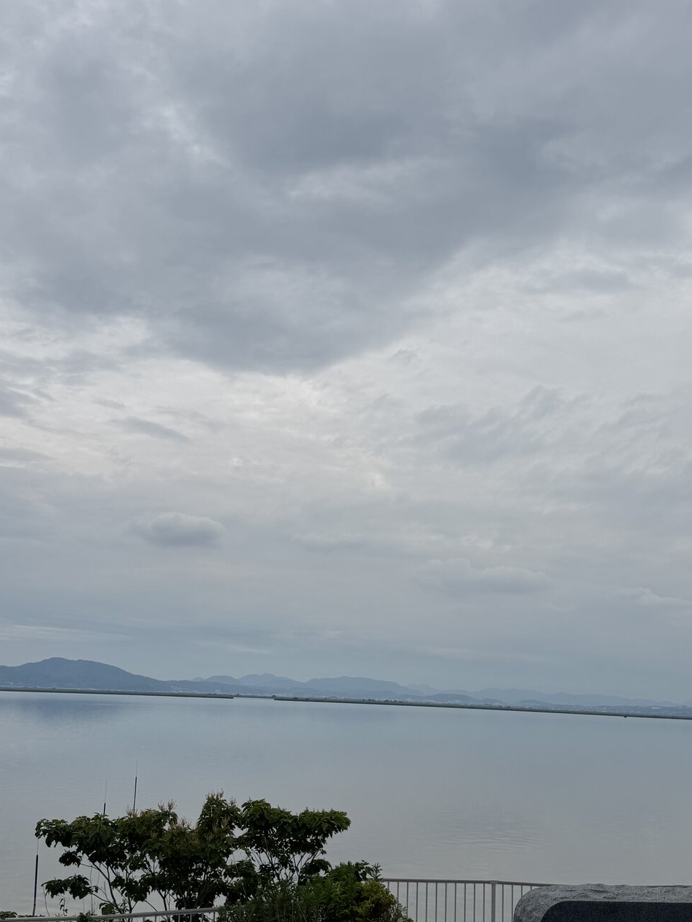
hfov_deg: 37.7
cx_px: 334
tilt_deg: +10.1
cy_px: 531
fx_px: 1013
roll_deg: -2.4
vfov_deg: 48.8
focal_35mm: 38
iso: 80
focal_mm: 6.76
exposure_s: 1/9009
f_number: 1.78
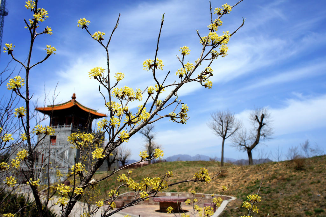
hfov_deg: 62.0
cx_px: 163
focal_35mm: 30
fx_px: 271
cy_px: 108
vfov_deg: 43.5
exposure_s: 1/250
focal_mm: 20
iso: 200
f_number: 11
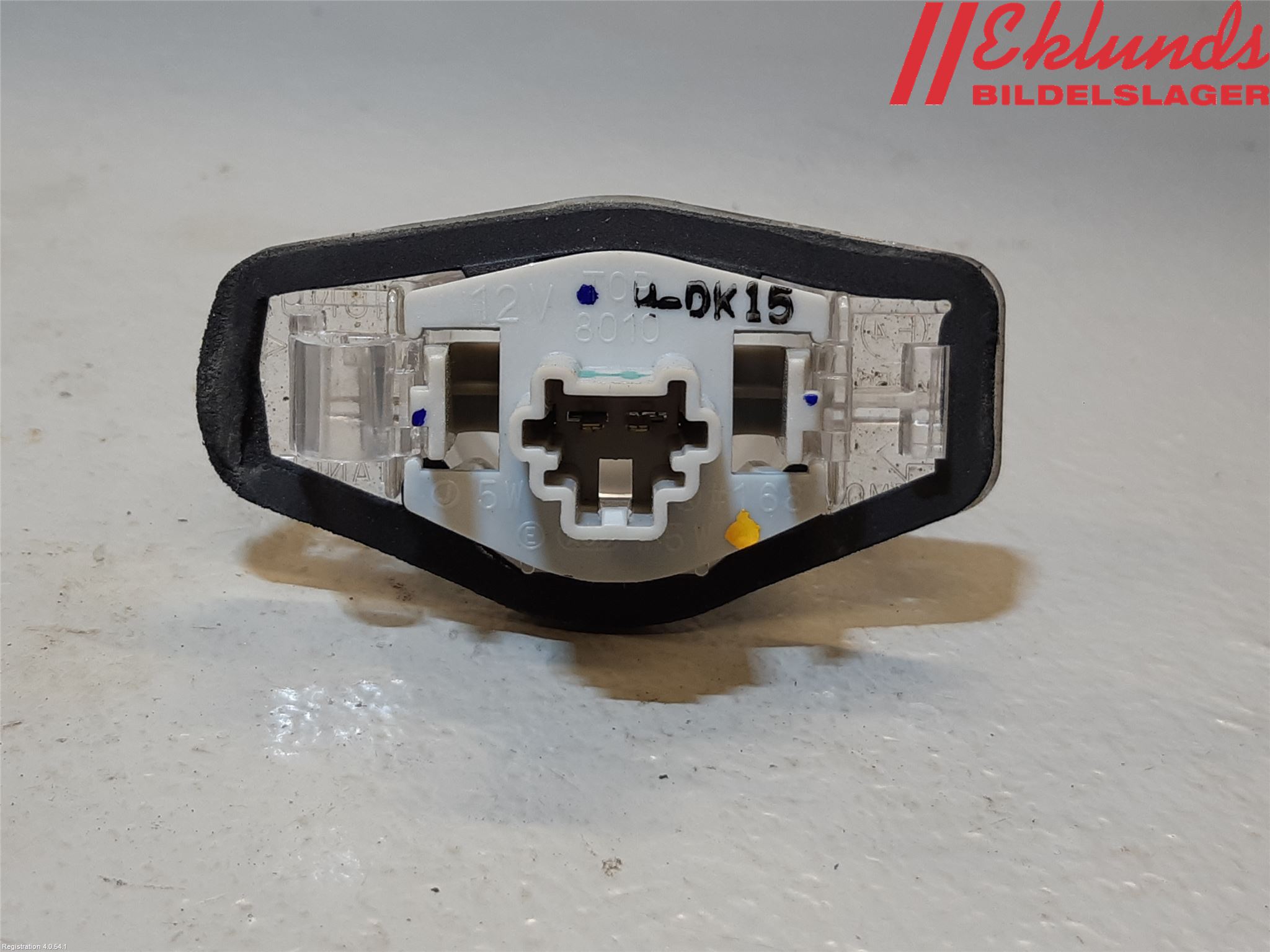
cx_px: 635
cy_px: 476
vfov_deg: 53.1
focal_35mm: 26
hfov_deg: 67.3
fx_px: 954
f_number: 1.7
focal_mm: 3.93
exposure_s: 1/50
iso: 50
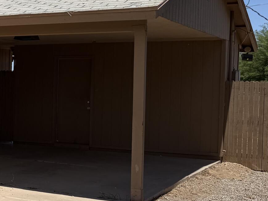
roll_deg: -1.1
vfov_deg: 17.8
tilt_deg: -1.3
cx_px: -135
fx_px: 643
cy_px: 108
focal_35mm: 83
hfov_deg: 20.2
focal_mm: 6.76
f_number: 1.78
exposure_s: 1/8130
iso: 80
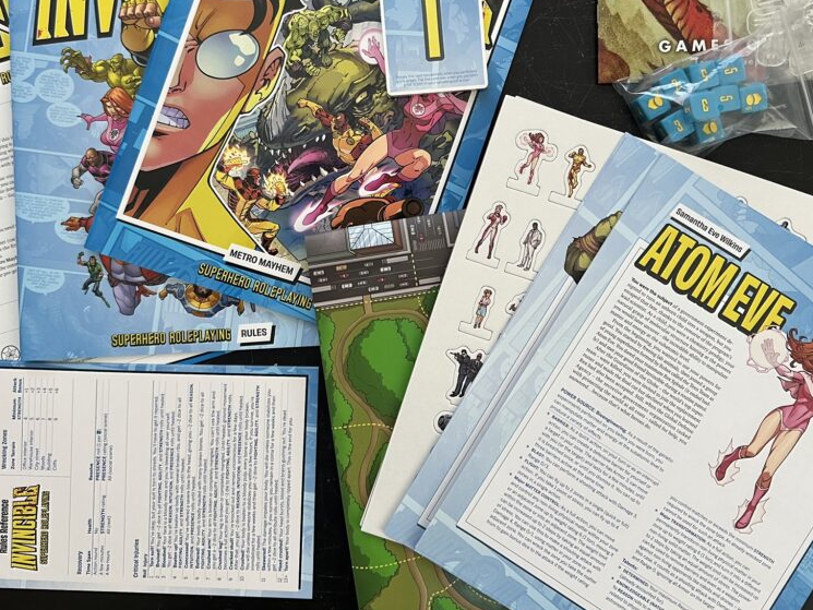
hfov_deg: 55.3
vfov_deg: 42.3
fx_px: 775
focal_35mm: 33
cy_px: 199
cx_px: 403
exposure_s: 1/60
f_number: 1.78
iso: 400
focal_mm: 6.86
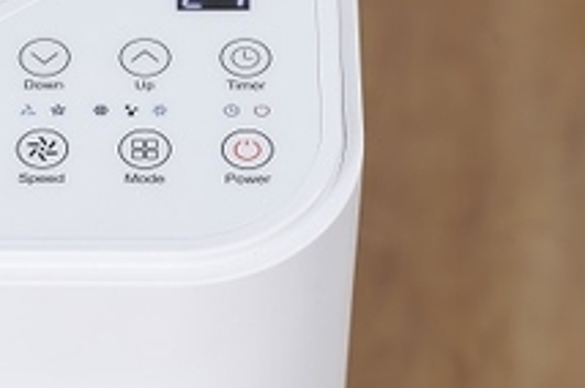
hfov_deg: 8.7
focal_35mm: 236
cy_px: 148
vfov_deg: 5.8
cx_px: 90
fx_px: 3829
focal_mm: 105
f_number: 9
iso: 320
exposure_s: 1/160
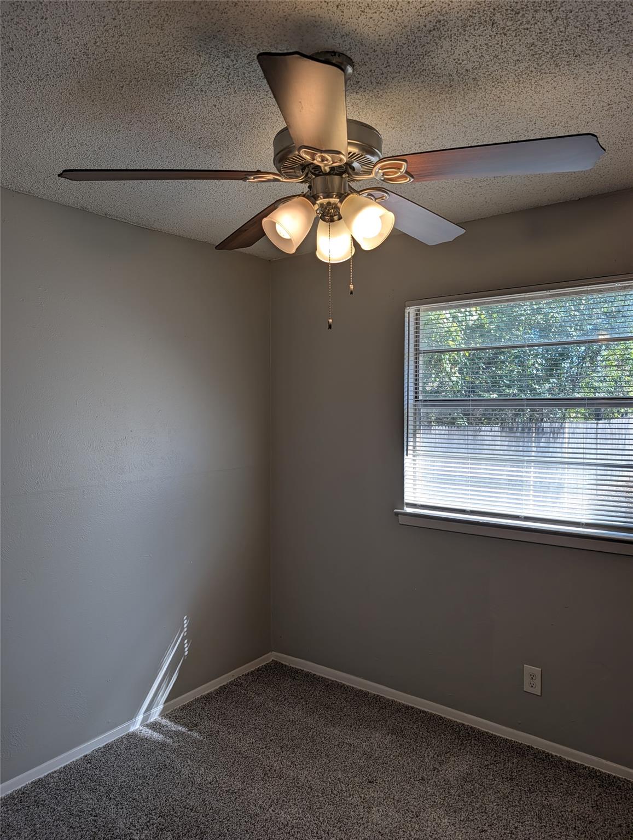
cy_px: 420
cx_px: 316
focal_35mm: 24
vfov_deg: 71.5
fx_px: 584
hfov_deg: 56.9
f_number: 1.68
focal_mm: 6.9
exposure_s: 1/120
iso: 21
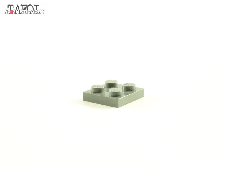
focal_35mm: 105
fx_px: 686
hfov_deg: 18.7
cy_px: 84
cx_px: 113
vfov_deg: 14.1
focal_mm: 17.5
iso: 400
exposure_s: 1/45
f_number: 3.2
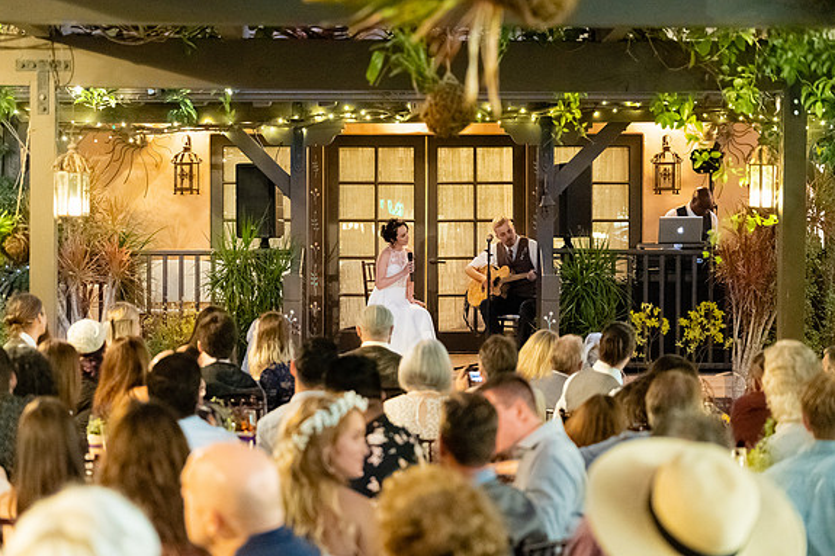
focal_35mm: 104
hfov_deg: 19.6
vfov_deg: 13.2
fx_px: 2411
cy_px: 279
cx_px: 417
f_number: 4
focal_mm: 103
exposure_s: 1/60
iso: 8000
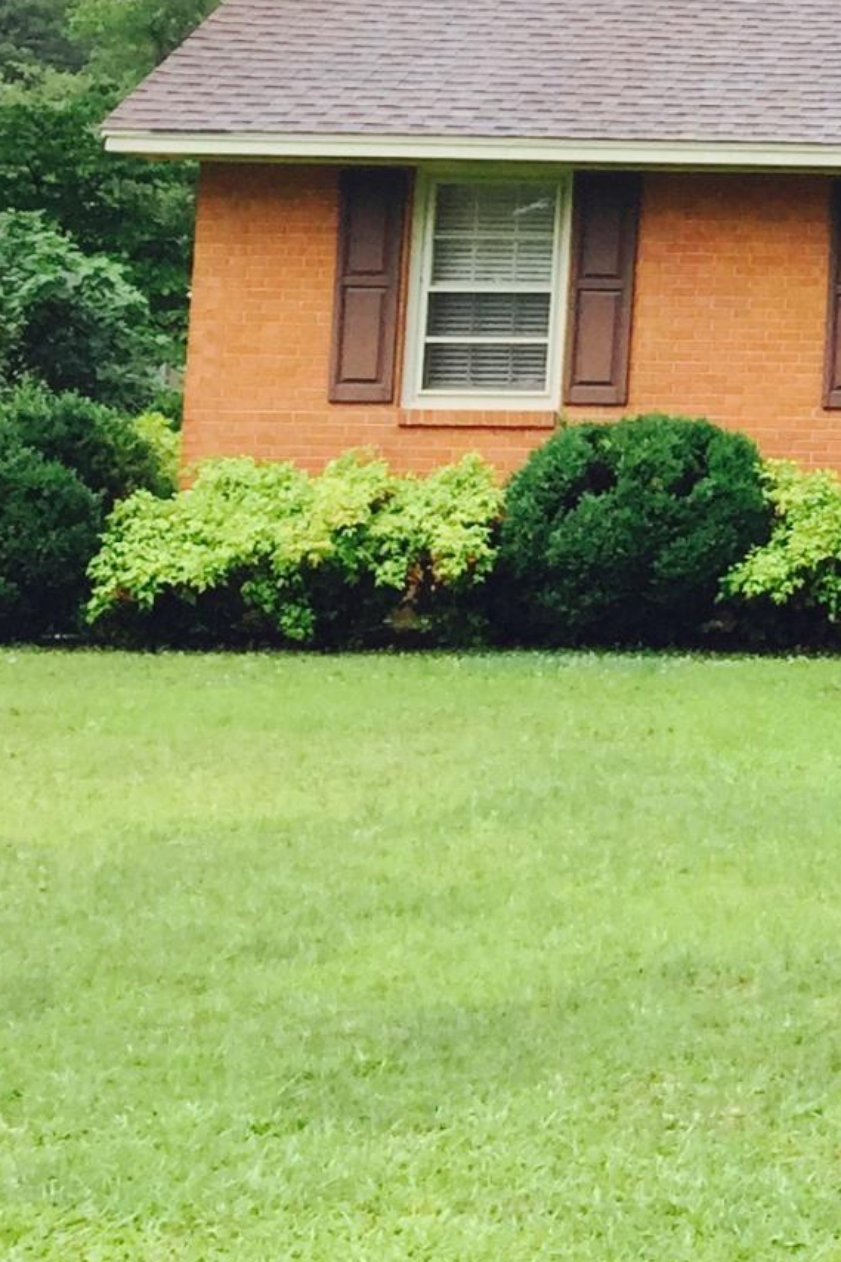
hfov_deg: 10.6
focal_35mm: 106
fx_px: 3716
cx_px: 2152
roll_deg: -2.4
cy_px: 72
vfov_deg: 18.9
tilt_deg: +6.0
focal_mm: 4.15
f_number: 2.2
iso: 32
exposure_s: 1/249
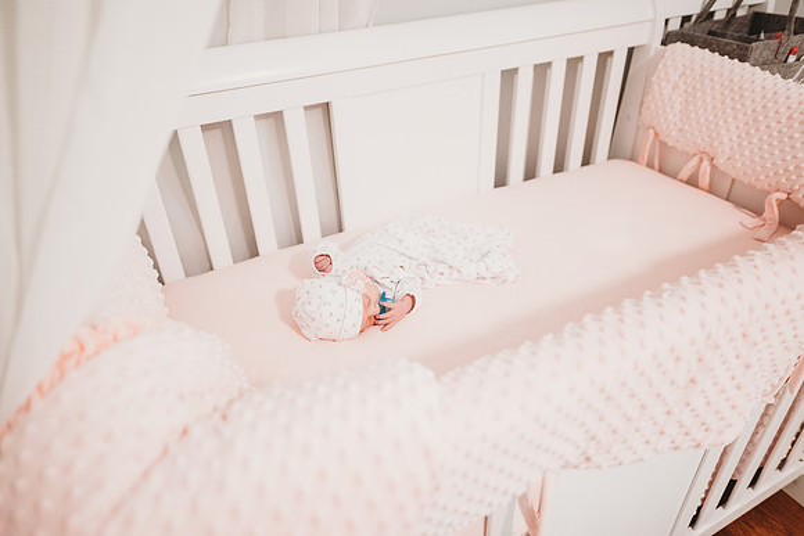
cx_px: 402
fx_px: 536
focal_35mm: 24
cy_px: 268
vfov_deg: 53.2
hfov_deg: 73.7
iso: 2000
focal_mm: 24
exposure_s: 1/160
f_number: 2.2
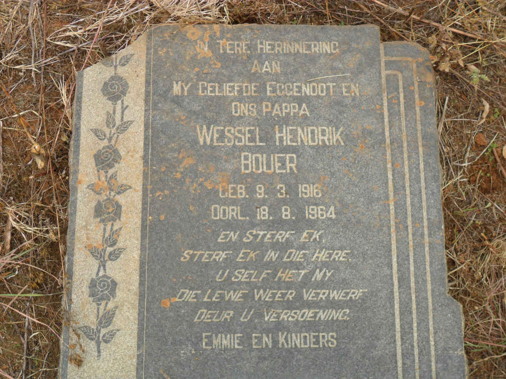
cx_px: 253
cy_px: 190
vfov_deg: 28.0
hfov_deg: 36.8
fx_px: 760
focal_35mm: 52
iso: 100
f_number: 5
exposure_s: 1/125
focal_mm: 9.3
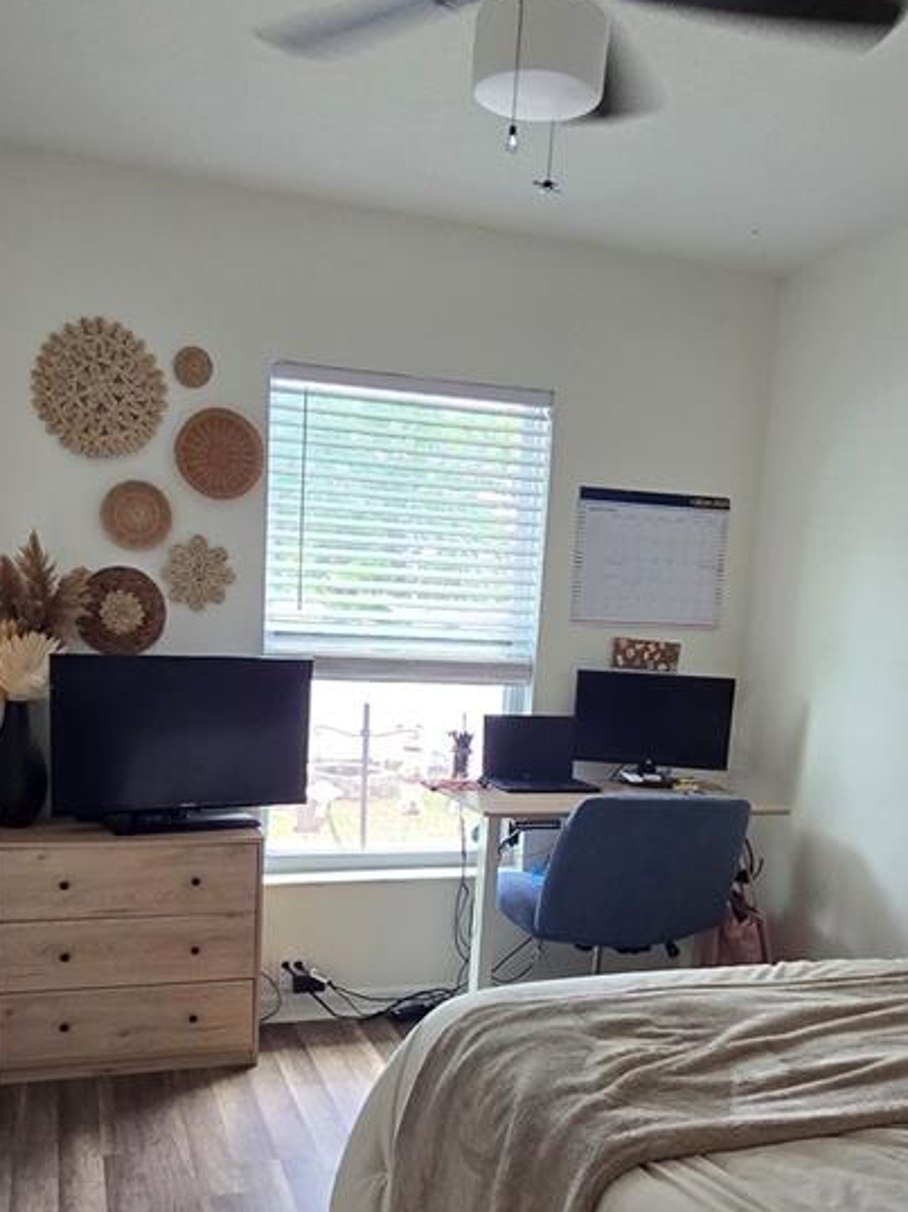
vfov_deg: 60.1
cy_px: 818
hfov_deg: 48.2
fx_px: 1015
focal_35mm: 29
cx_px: 428
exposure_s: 1/100
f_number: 2.2
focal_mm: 2.2
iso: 160
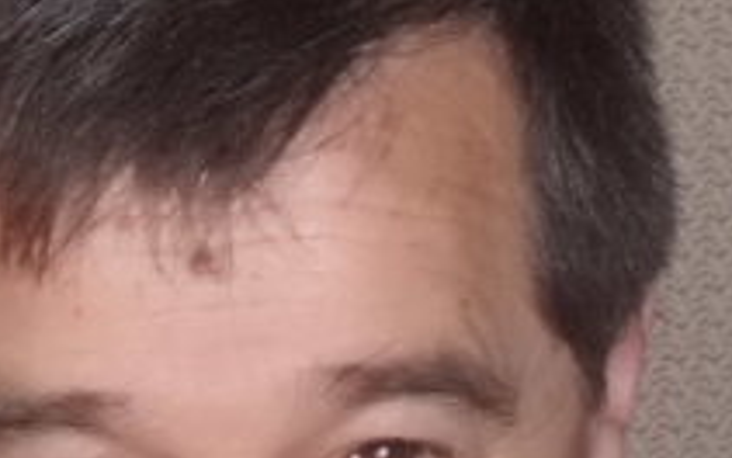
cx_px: 125
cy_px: 326
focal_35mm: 315
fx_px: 6286
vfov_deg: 4.2
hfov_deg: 6.7
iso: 400
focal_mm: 17.6
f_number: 5.5
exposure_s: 1/60
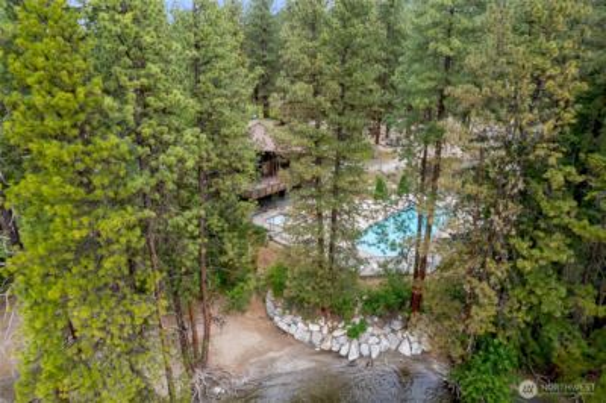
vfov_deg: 57.1
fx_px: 370
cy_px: 202
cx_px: 303
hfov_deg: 78.6
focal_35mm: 22
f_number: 2.8
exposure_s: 1/640
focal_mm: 8.38
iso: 100
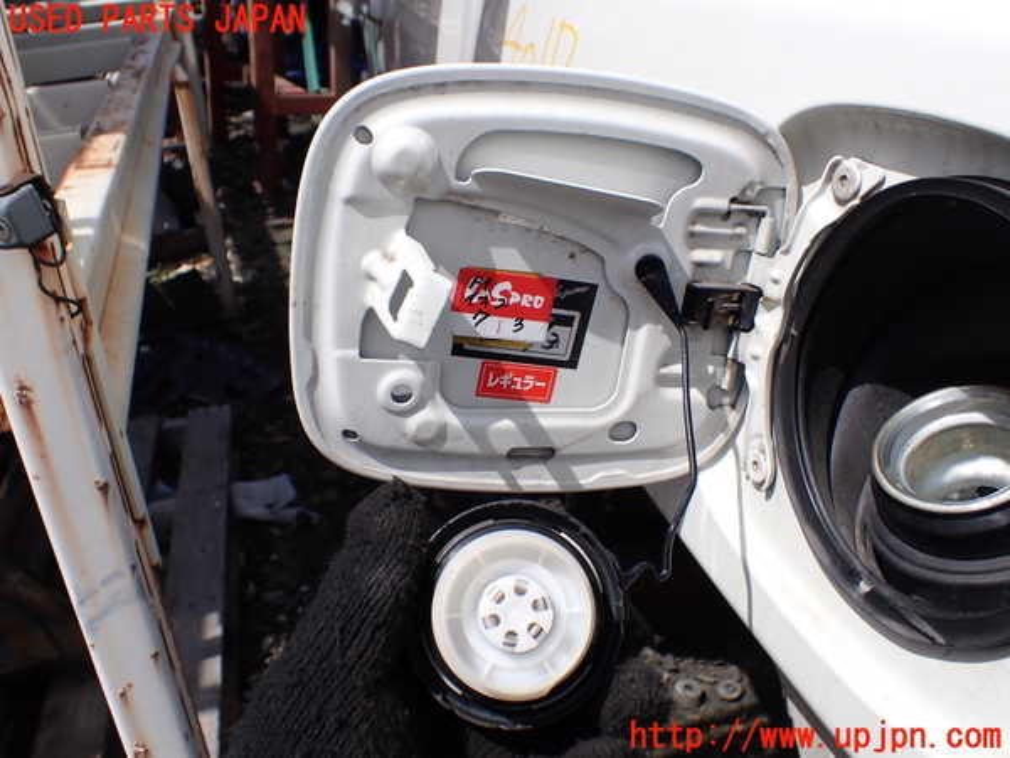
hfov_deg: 60.0
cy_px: 379
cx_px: 505
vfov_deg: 46.8
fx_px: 875
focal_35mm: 30
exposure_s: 1/200
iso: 100
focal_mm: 5.4
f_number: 9
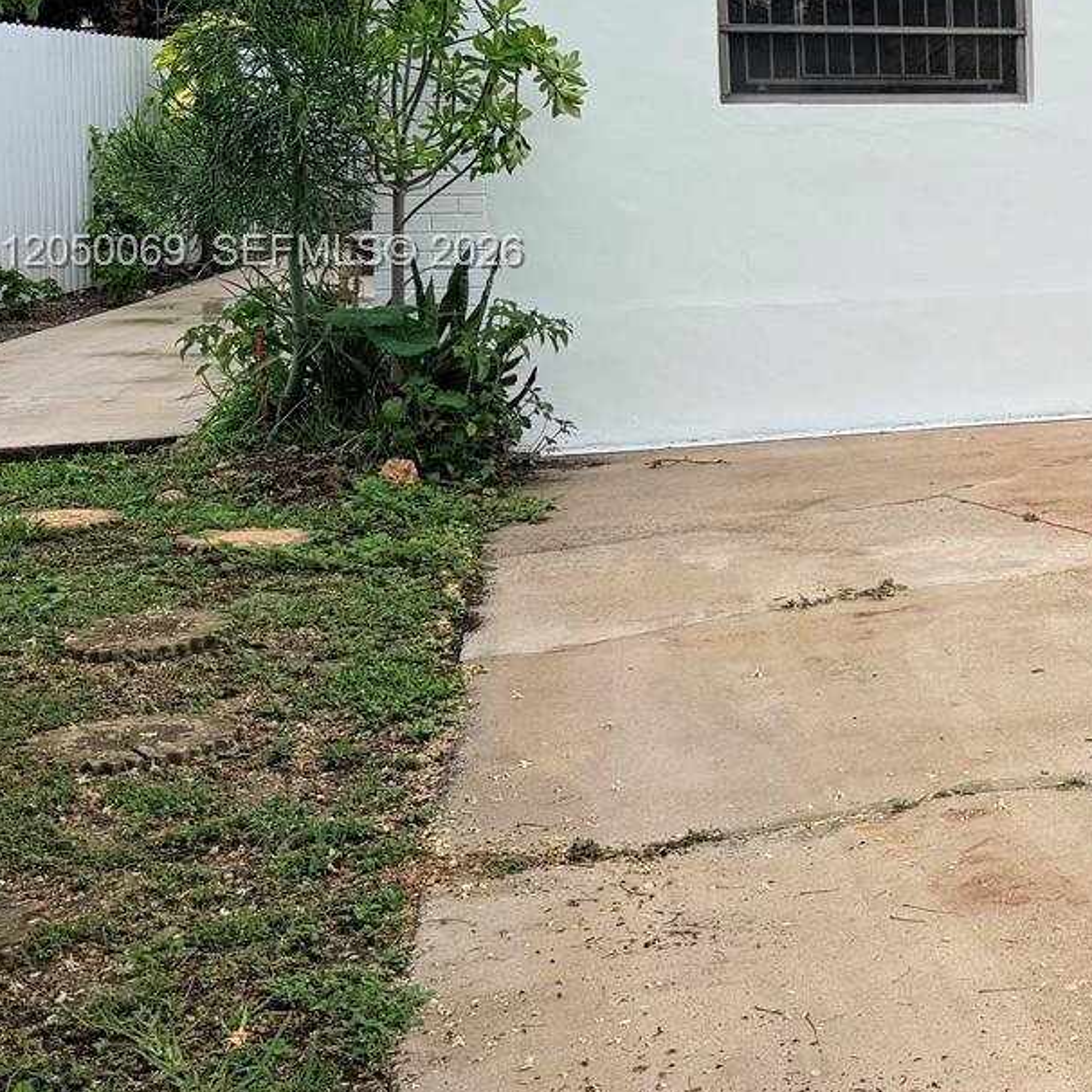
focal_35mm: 56
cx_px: 1404
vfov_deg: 30.0
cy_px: 254
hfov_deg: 26.2
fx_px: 1999
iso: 80
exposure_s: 1/1230
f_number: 1.78
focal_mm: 6.76
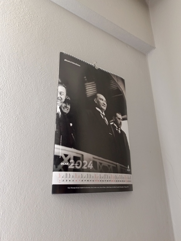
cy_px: 120
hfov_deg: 56.8
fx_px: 167
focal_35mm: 24
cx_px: 90
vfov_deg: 71.6
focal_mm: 5.25
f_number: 1.7
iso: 503
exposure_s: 1/50
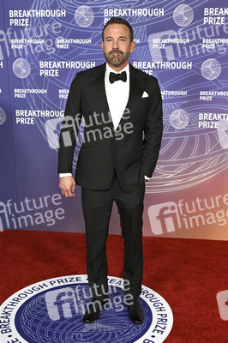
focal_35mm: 39
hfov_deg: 34.2
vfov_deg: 49.6
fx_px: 371
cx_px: 114
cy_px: 172
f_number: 4
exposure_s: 1/320
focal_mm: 39
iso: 2000
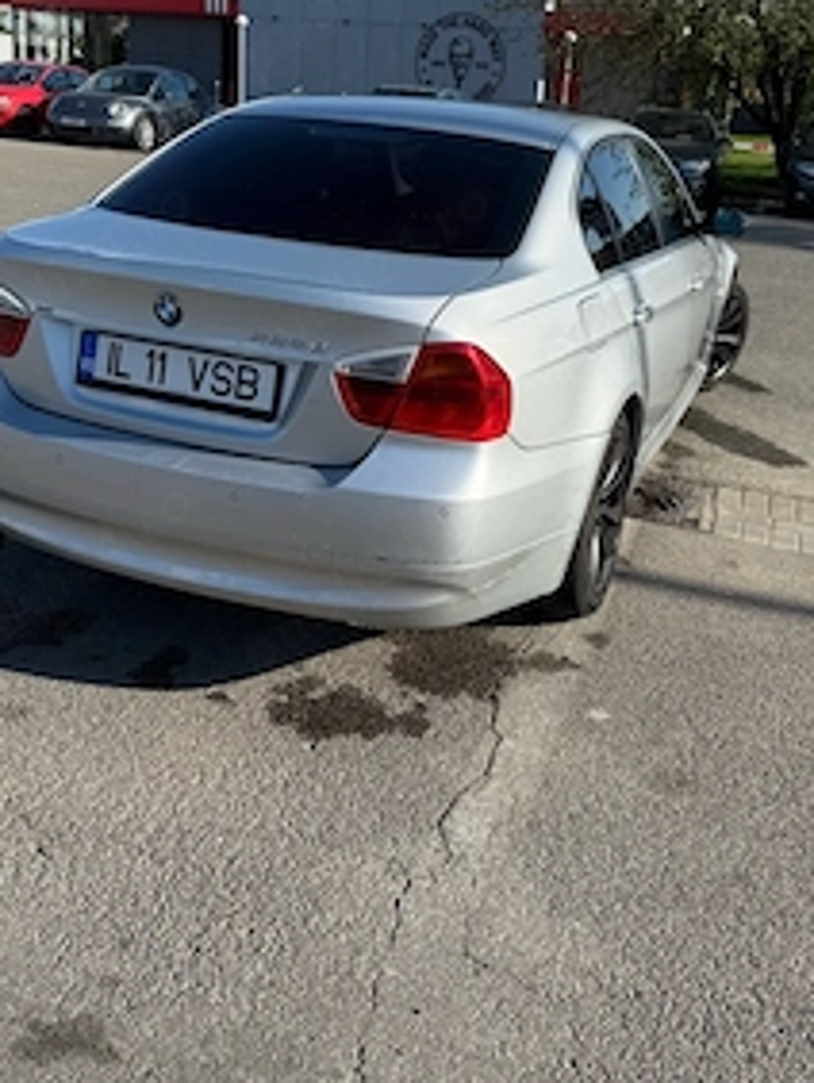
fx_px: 1064
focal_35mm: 34
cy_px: 326
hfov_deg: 41.8
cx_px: 442
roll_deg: -3.5
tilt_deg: -11.0
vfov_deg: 52.4
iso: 80
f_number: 1.78
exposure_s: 1/3759
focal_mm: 6.76
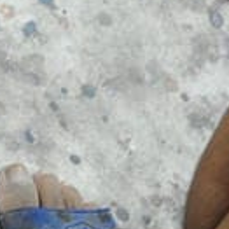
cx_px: -568
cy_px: 226
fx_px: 1976
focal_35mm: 264
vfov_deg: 6.6
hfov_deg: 5.9
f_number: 3.2
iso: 1600
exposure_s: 1/20
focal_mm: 34
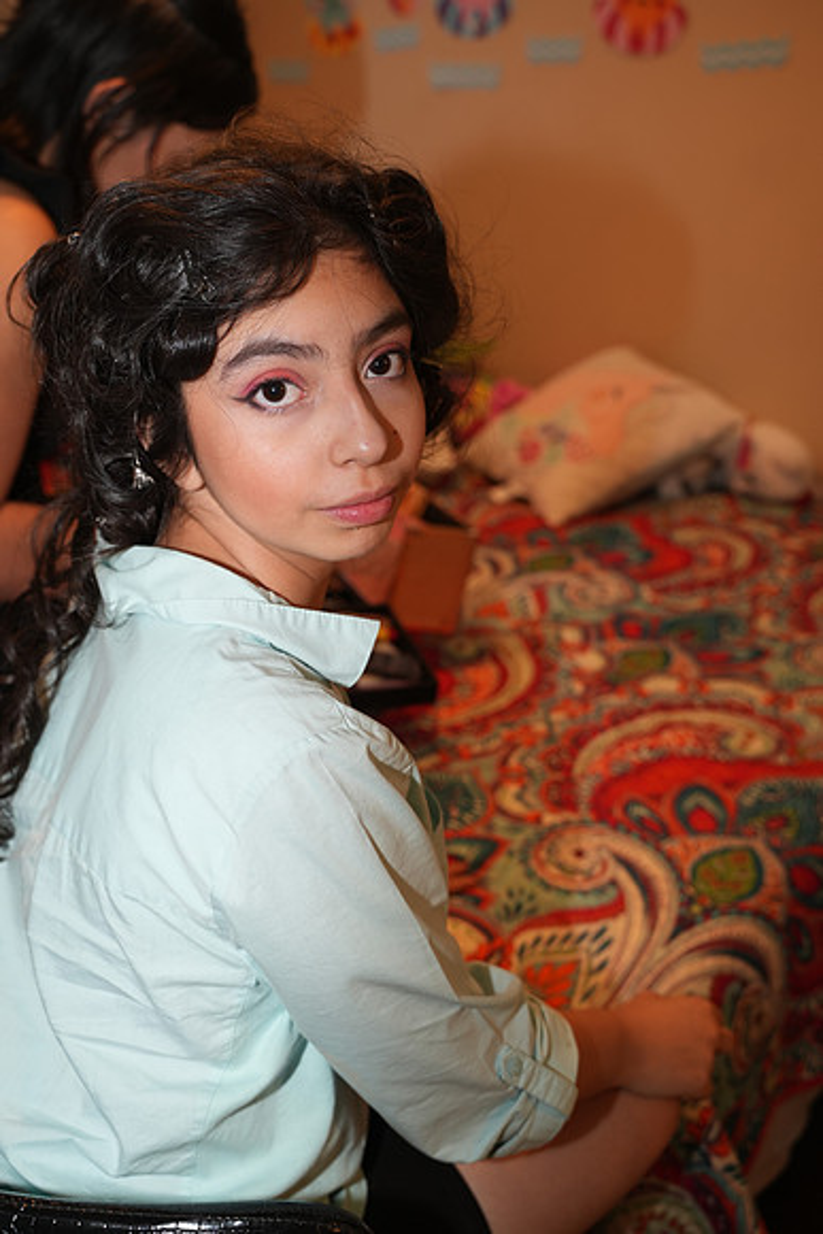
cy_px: 617
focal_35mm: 40
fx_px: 1371
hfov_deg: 33.4
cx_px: 412
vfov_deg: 48.4
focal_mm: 40
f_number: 4.5
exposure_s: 1/60
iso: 400
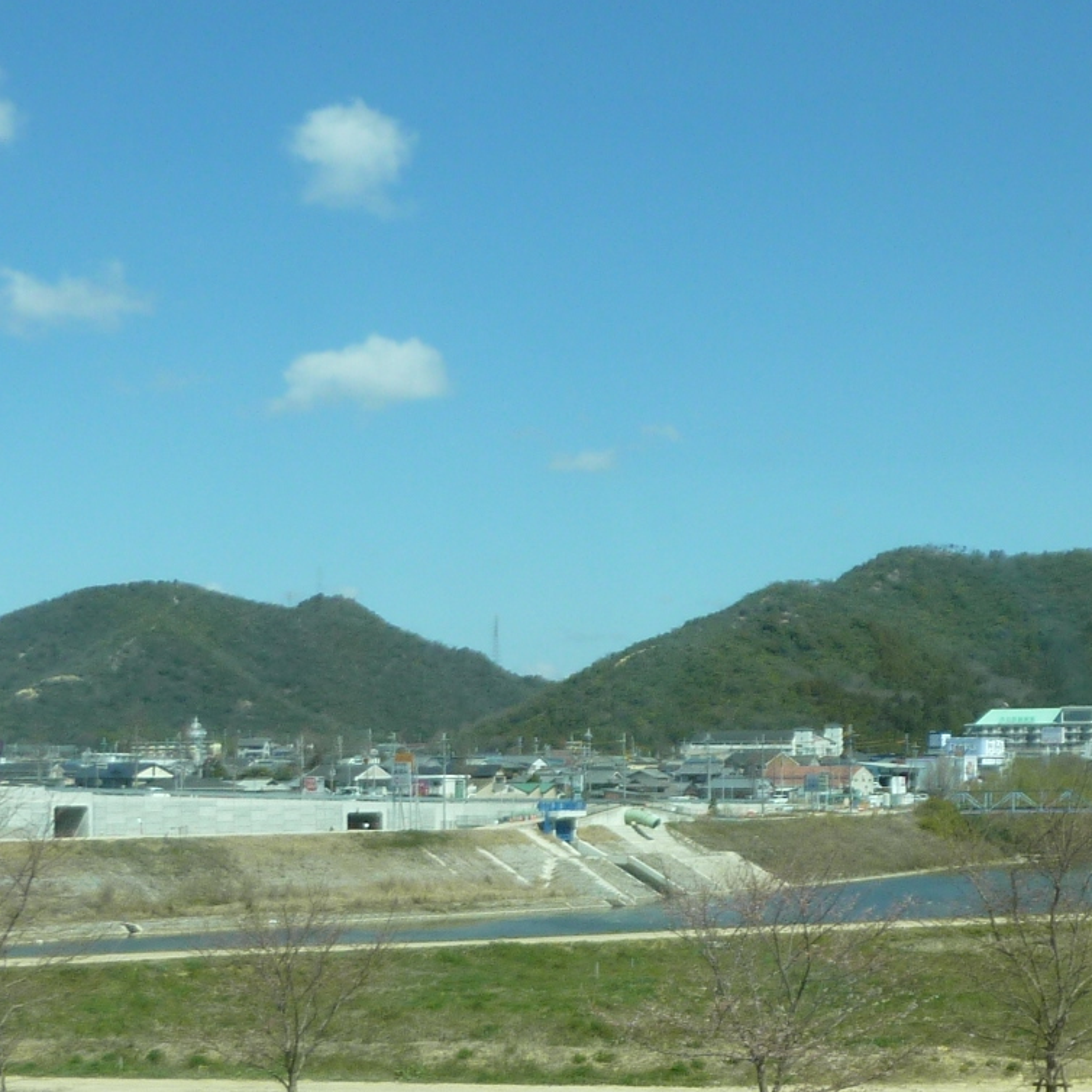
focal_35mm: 60
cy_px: 911
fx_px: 2141
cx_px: 591
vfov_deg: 27.9
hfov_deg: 28.6
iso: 80
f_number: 4
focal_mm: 4.1
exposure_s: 1/500
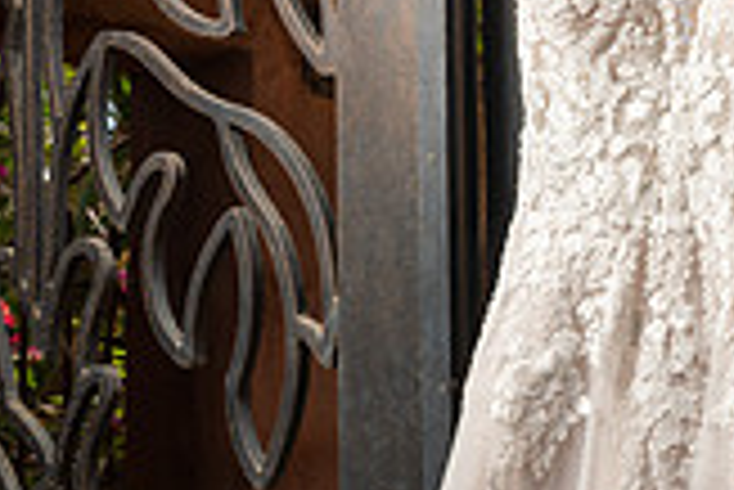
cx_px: 610
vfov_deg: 20.6
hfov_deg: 29.6
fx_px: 1347
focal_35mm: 66
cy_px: 157
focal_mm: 24
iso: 50
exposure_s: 1/200
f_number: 8
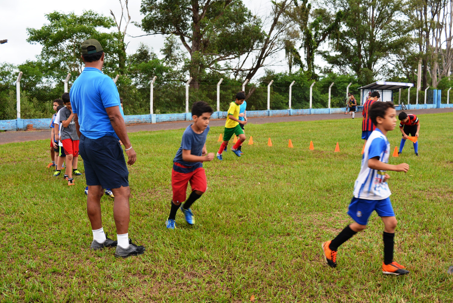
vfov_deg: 30.9
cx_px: 226
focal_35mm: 44
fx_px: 548
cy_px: 152
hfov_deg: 44.9
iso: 200
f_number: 6.3
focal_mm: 29
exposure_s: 1/160
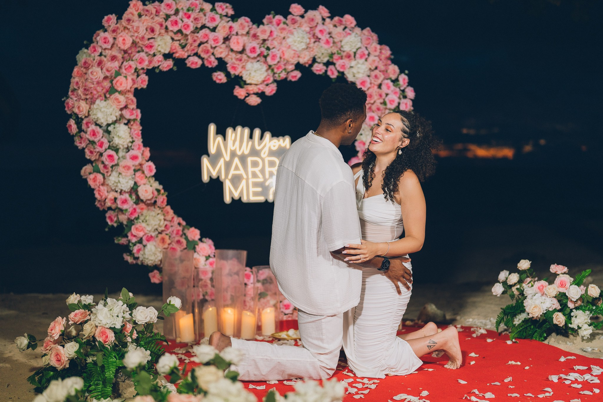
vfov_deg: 27.0
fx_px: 837
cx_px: 302
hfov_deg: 39.6
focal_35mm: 50
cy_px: 201
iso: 200
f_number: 1.4
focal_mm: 50
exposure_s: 1/200
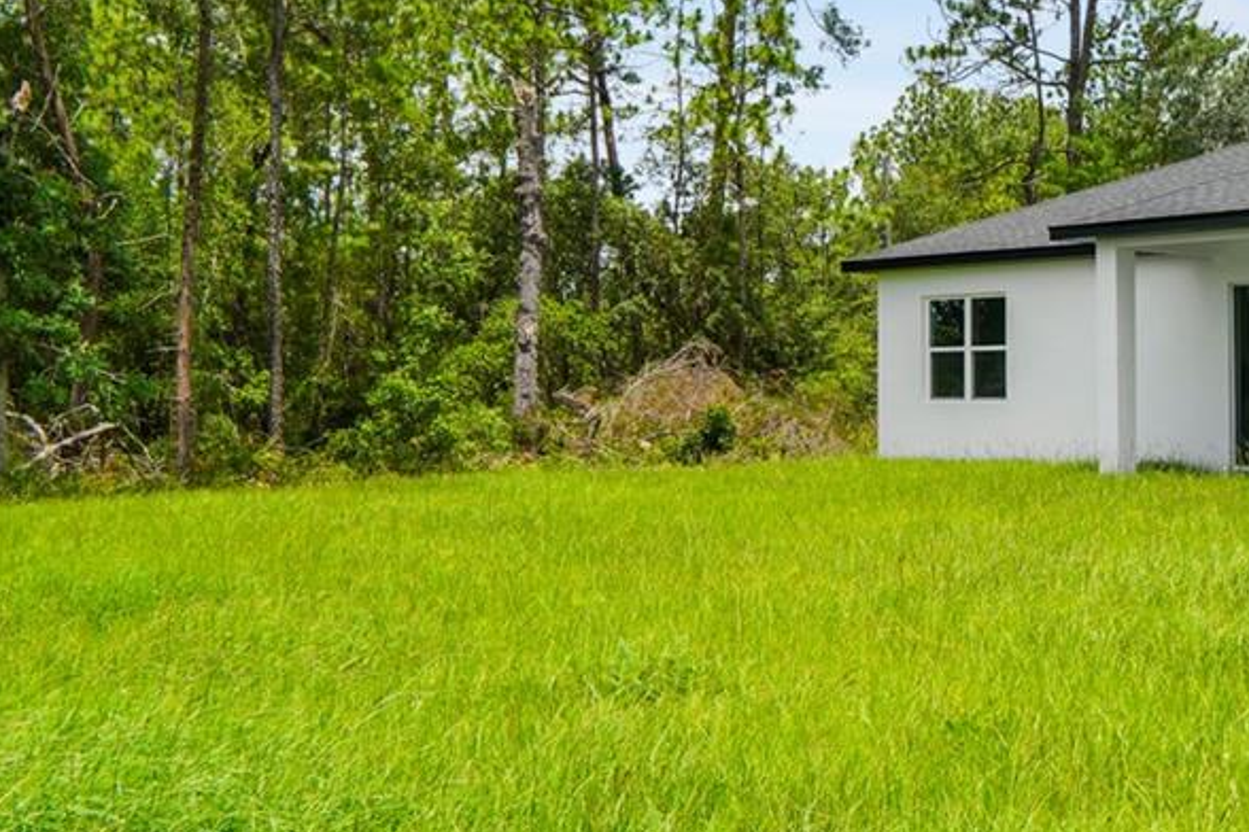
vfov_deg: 27.5
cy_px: 346
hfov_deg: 37.2
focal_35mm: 49
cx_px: 1168
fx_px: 1700
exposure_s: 1/320
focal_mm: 12
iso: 100
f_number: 6.3
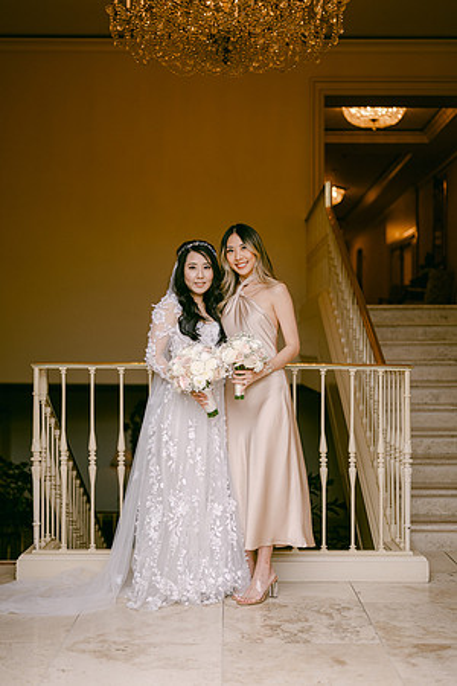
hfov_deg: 27.0
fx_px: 952
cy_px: 343
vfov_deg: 39.6
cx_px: 228
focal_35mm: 50
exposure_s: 1/320
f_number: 1.8
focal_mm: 50
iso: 100
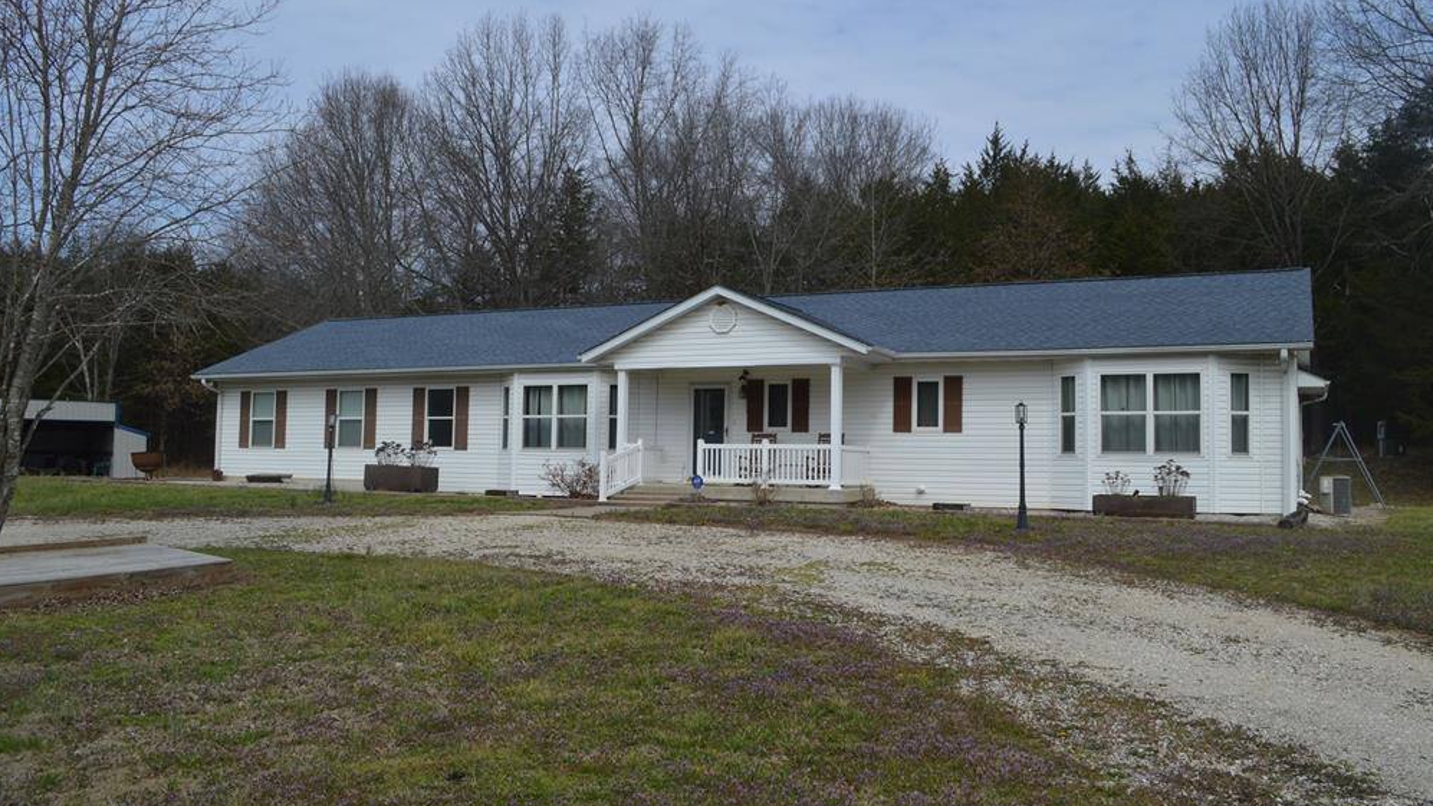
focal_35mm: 29
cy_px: 391
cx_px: 720
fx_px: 1102
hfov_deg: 66.1
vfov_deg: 40.2
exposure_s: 1/320
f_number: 9
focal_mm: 18
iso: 100
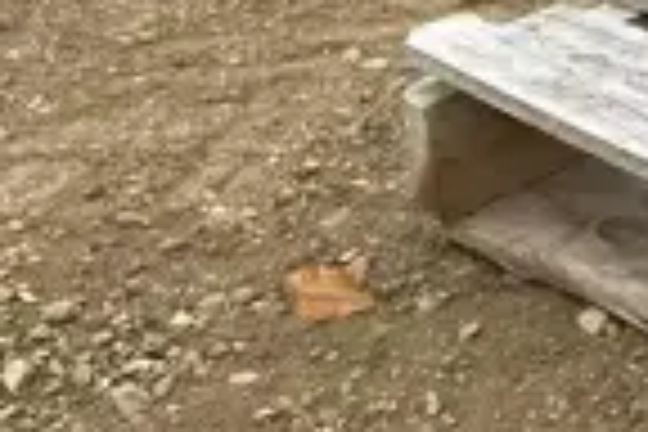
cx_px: 1323
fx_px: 2160
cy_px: -166
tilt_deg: -17.0
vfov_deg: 11.1
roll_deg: +0.7
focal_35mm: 120
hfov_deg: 14.1
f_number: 1.8
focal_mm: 4.25
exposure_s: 1/295
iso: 32
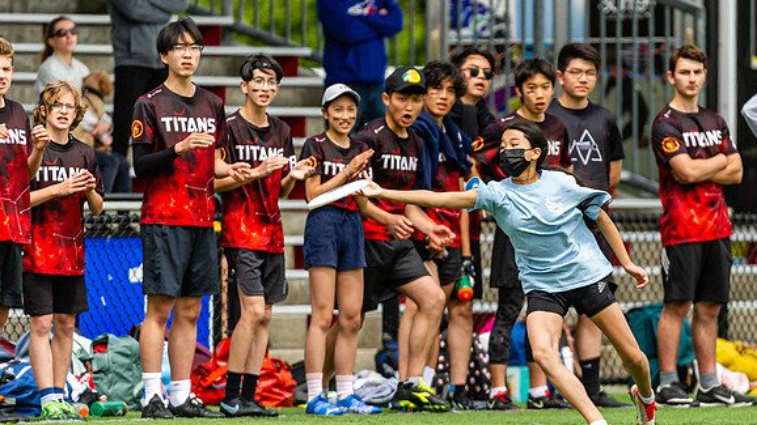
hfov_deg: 3.5
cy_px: 264
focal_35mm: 618
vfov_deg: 2.0
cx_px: 557
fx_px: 12404
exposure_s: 1/1600
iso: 320
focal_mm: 400
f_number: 4
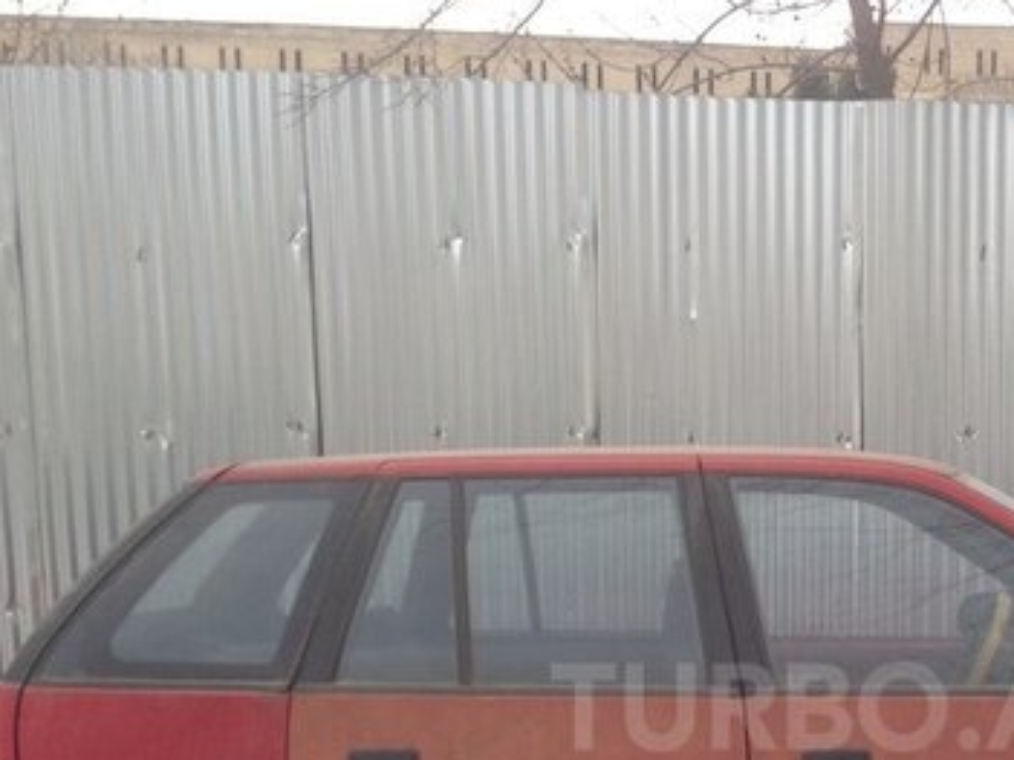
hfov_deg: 30.3
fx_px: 1816
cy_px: 707
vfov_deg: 22.9
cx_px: 846
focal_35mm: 62
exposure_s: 1/60
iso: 50
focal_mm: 4.12
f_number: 2.4
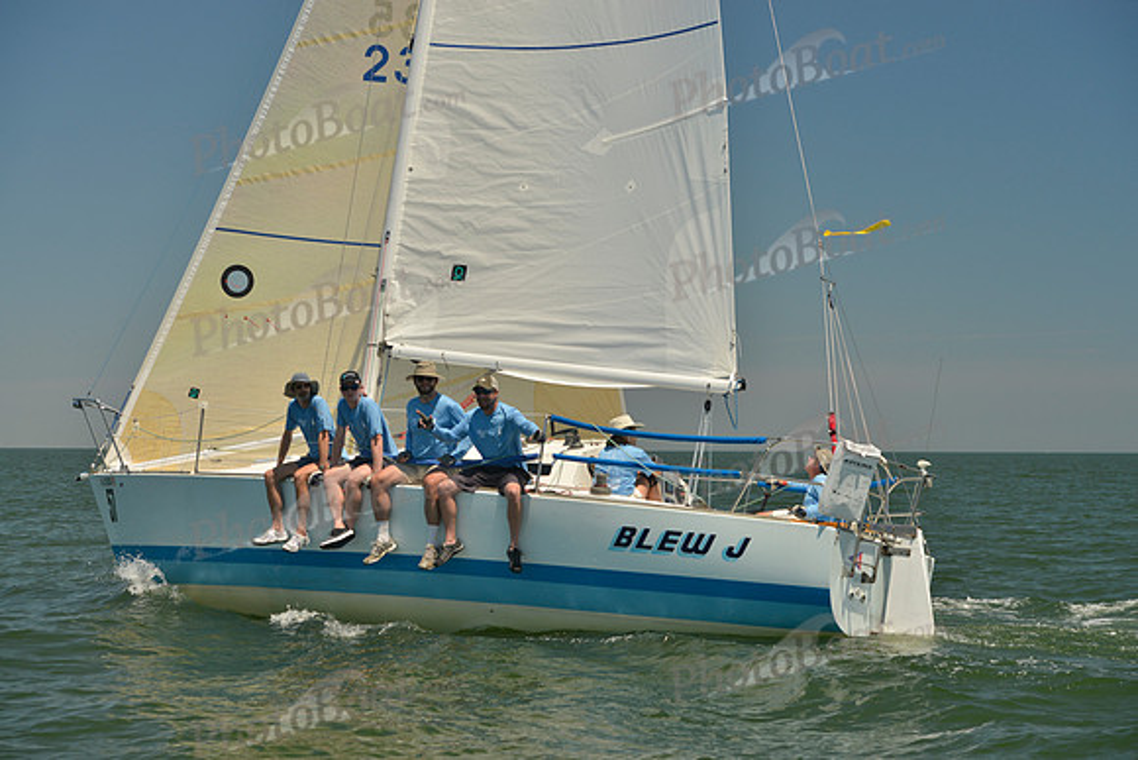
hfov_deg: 28.8
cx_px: 569
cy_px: 380
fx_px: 2213
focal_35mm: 70
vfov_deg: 19.5
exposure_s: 1/640
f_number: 7.1
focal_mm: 70
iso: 200
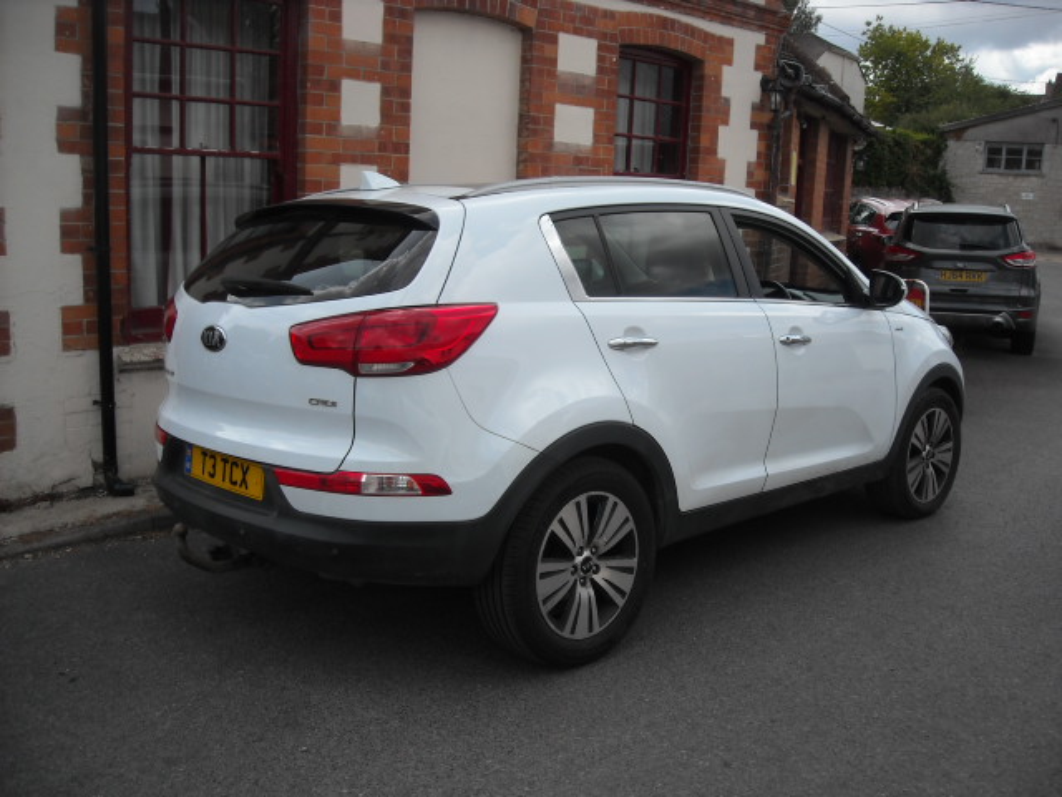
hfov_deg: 52.6
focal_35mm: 35
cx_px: 531
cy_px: 398
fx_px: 1074
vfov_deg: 40.7
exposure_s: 1/209
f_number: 5.6
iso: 64
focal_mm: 5.7
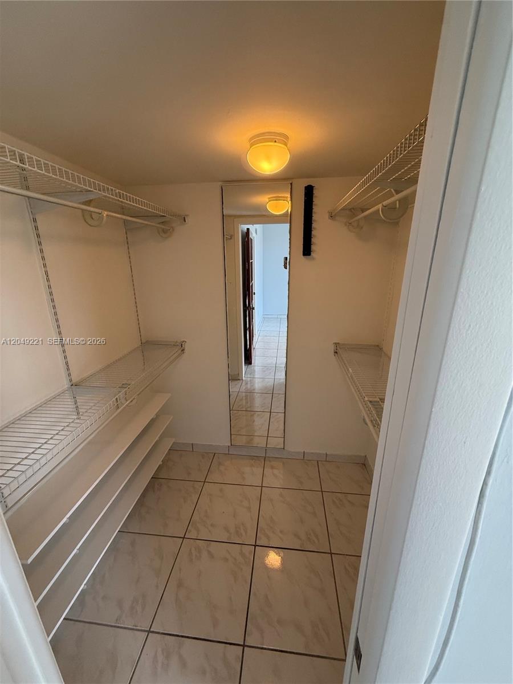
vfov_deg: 102.1
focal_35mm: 14
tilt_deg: -16.5
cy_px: 342
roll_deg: +0.1
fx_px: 277
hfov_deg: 85.7
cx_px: 256
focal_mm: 2.22
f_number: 2.2
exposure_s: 1/120
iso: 320
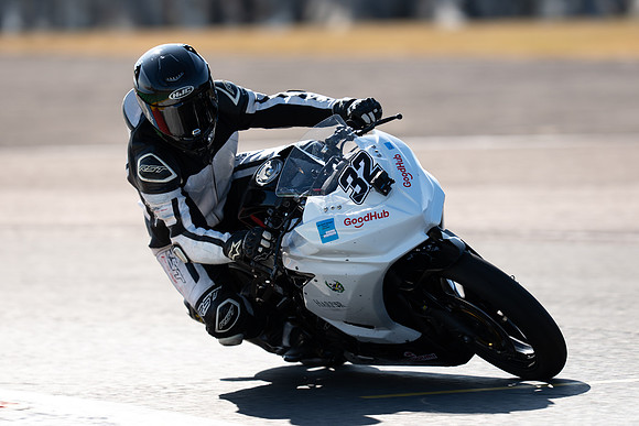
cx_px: 296
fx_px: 7615
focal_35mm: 429
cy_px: 198
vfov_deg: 3.2
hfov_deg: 4.8
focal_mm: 400
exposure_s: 1/500
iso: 80
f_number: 4
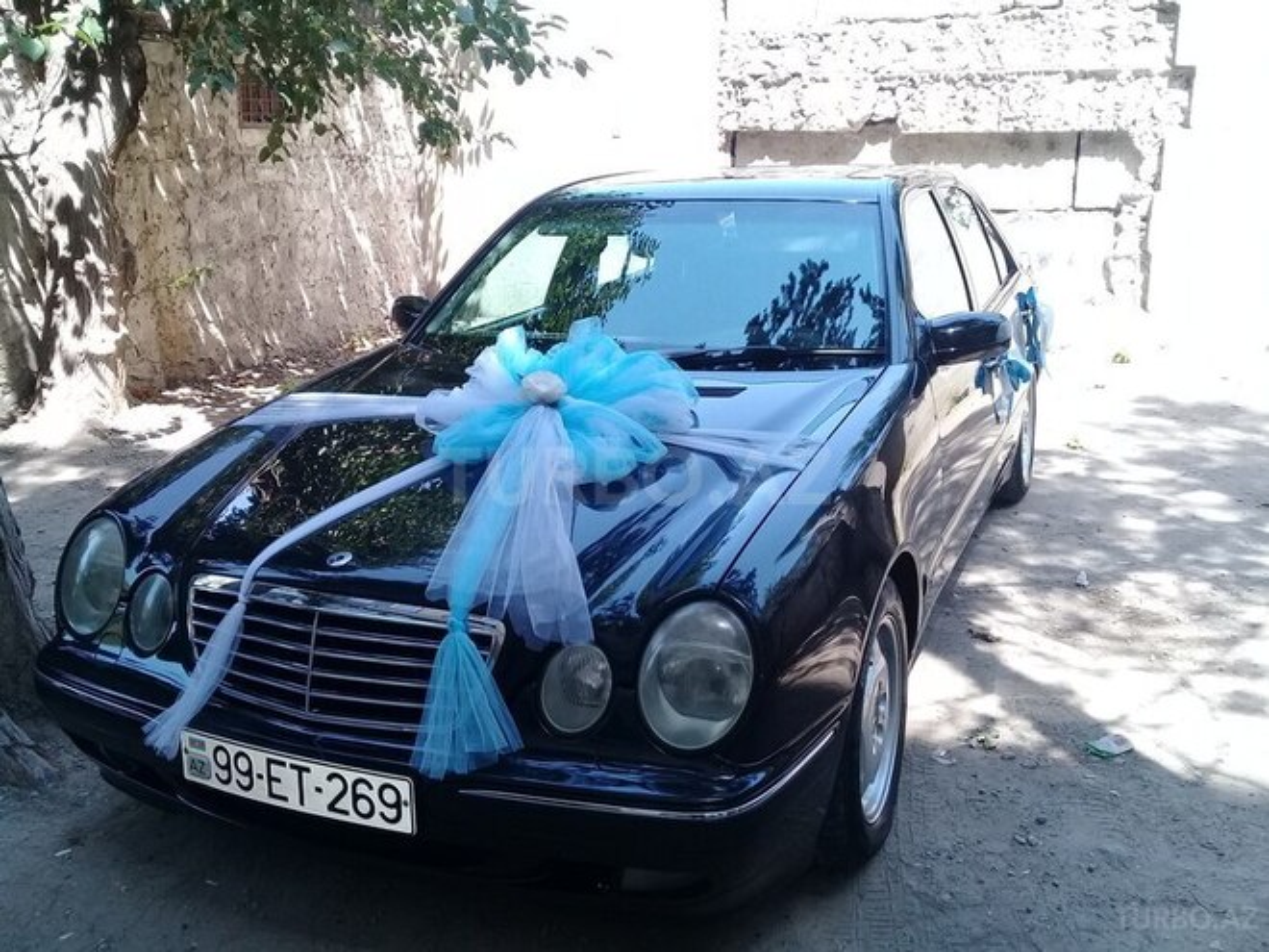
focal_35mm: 31
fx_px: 1136
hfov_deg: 58.4
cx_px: 634
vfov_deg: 45.4
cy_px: 476
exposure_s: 1/176
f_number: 2.2
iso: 64
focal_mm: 3.3
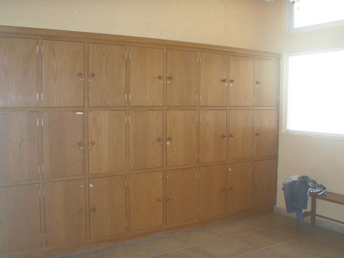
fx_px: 378
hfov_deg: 49.0
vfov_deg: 37.7
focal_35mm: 38
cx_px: 172
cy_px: 129
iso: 200
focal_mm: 6.7
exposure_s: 1/30
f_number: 3.5
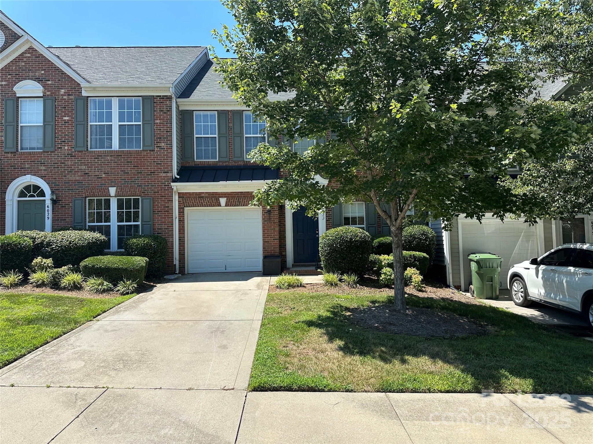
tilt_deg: +2.6
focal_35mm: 24
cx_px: 296
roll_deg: +0.7
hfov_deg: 71.6
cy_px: 222
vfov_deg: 56.8
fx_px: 411
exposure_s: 1/2353
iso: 80
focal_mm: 6.86
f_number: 1.78
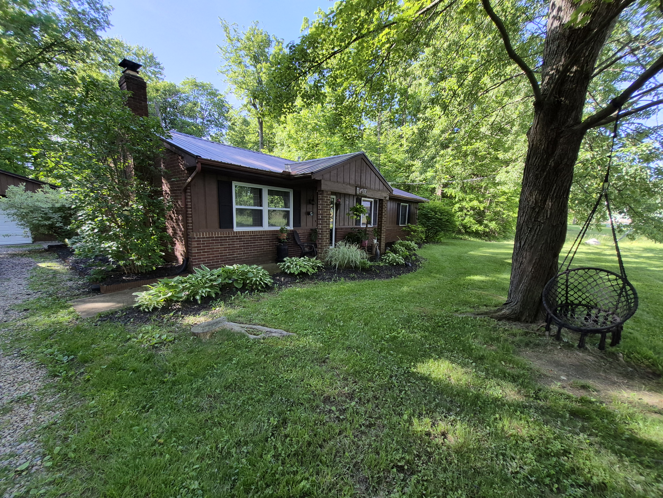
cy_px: 249
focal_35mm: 13
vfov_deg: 89.9
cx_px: 332
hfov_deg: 106.2
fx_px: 249
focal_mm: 1.74
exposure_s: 1/251
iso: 40
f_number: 2.2
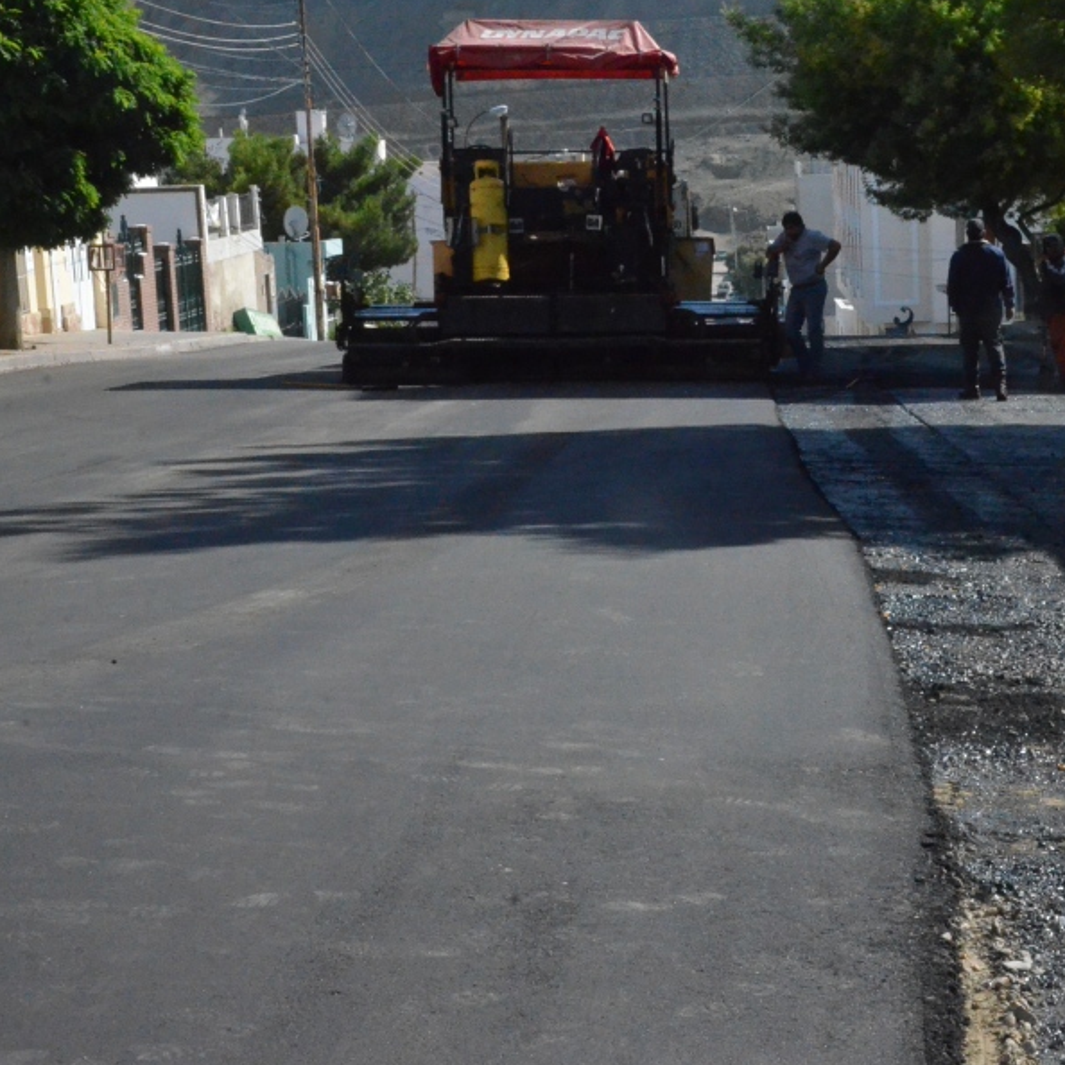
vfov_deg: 22.6
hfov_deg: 22.5
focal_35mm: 77
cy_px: 532
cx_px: 714
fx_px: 2671
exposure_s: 1/1600
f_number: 20
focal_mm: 35
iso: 6400
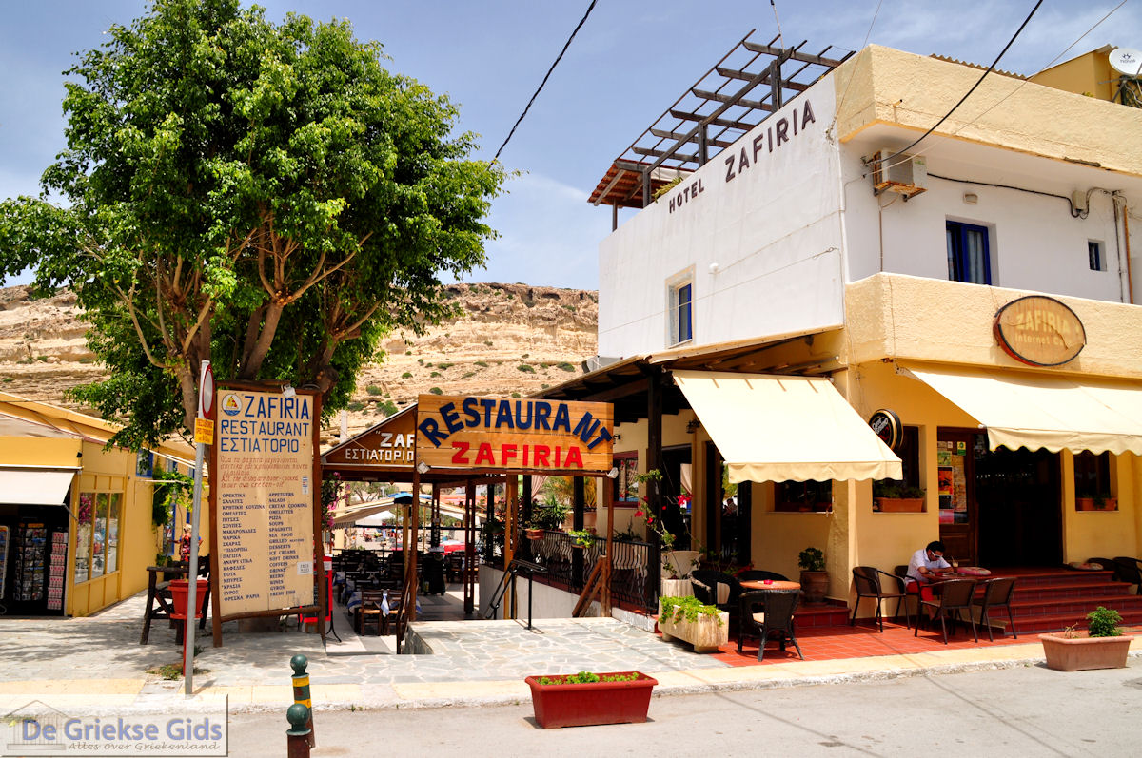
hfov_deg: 67.4
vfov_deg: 47.8
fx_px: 855
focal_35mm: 27
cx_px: 571
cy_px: 379
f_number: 11
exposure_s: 1/250
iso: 200
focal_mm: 18
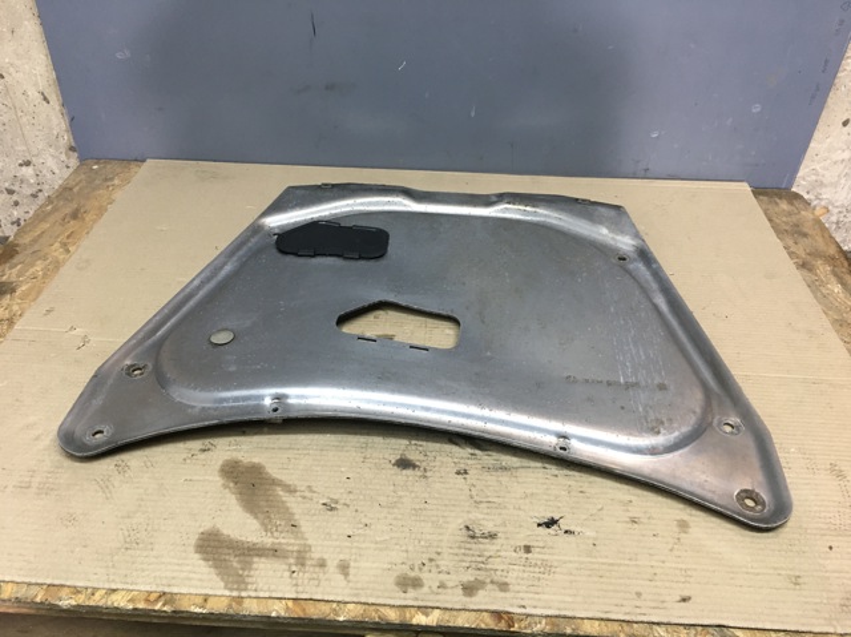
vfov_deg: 48.2
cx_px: 426
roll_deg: -1.7
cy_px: 318
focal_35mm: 29
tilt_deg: -36.6
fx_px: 712
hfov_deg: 61.7
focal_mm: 4.15
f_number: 2.2
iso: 64
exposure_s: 1/33
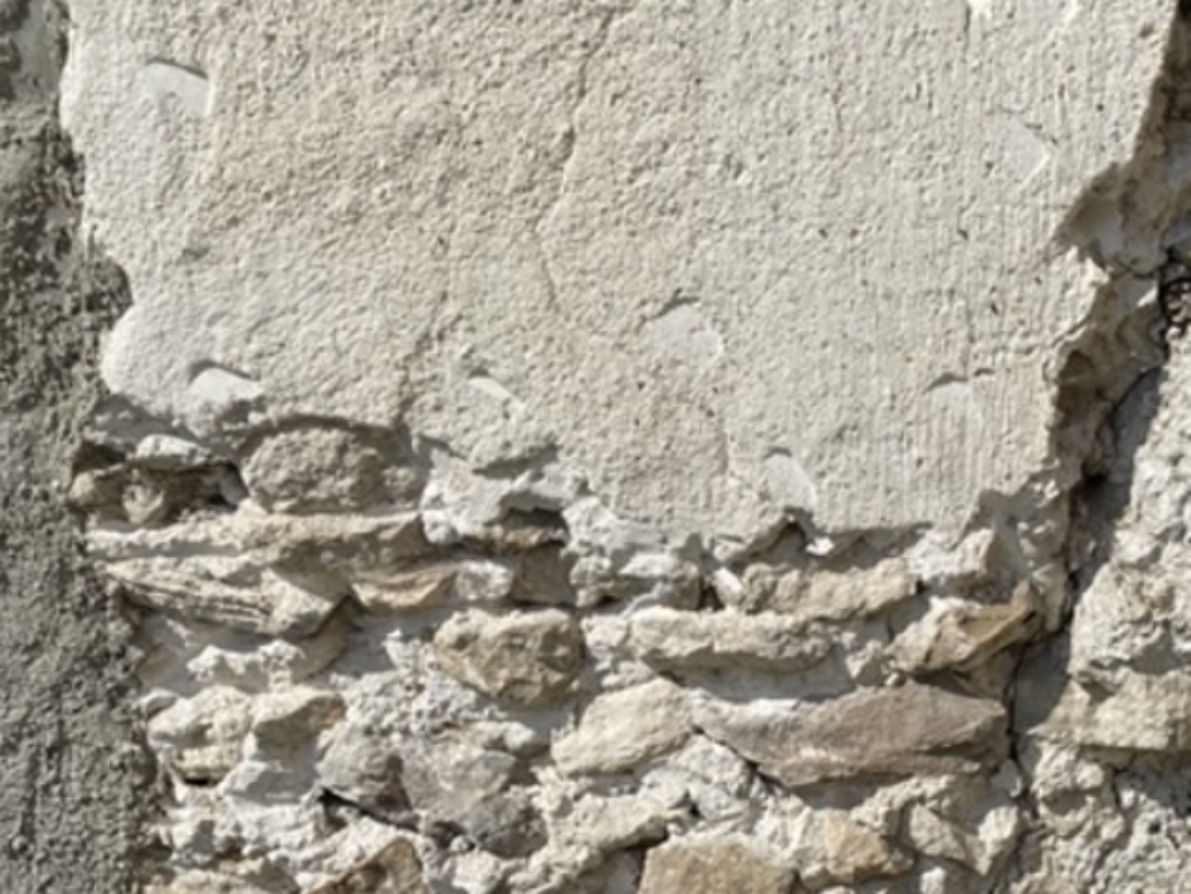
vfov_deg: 42.9
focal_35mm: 33
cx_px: 715
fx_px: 1136
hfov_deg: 54.9
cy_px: 406
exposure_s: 1/6757
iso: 32
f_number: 1.8
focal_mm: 4.25
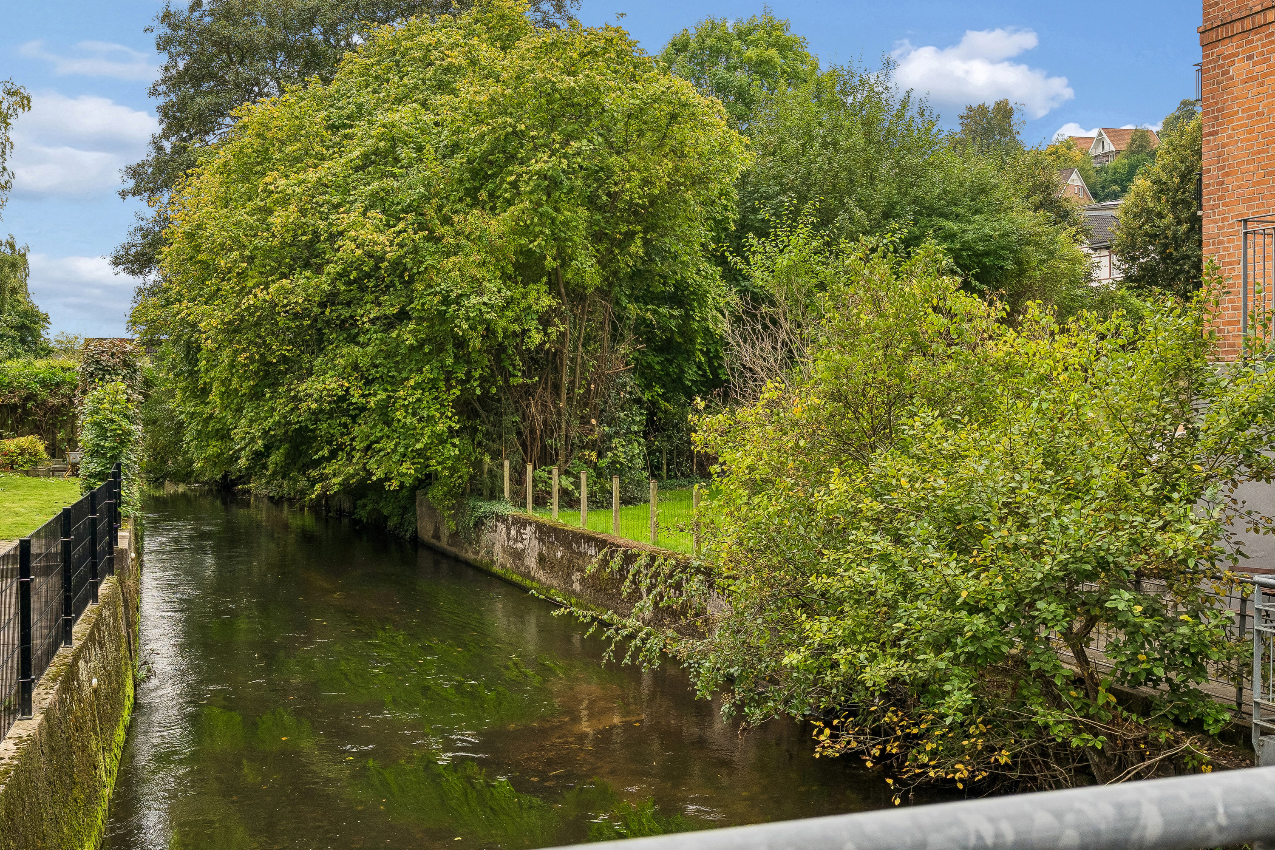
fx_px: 1346
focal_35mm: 38
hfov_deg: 50.7
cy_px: 425
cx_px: 638
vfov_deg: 35.1
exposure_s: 1/200
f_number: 8
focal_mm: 25.5
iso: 400
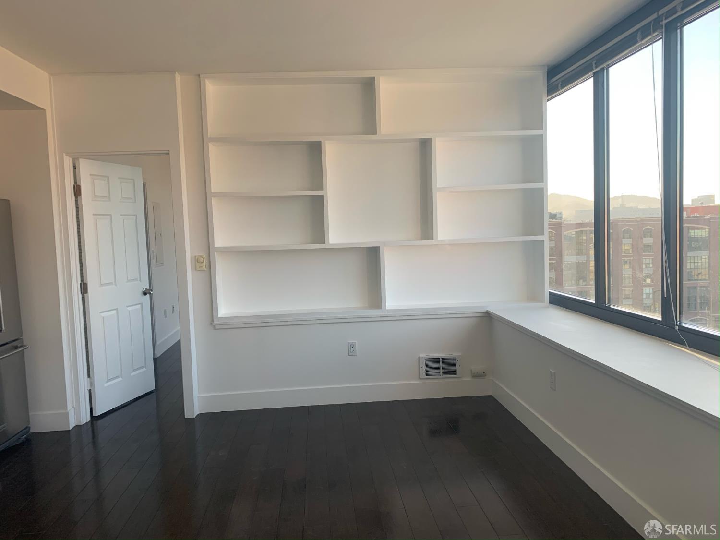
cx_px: 360
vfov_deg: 53.1
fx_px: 541
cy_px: 270
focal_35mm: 26
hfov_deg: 67.3
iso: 64
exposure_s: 1/121
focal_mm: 4.25
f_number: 1.8
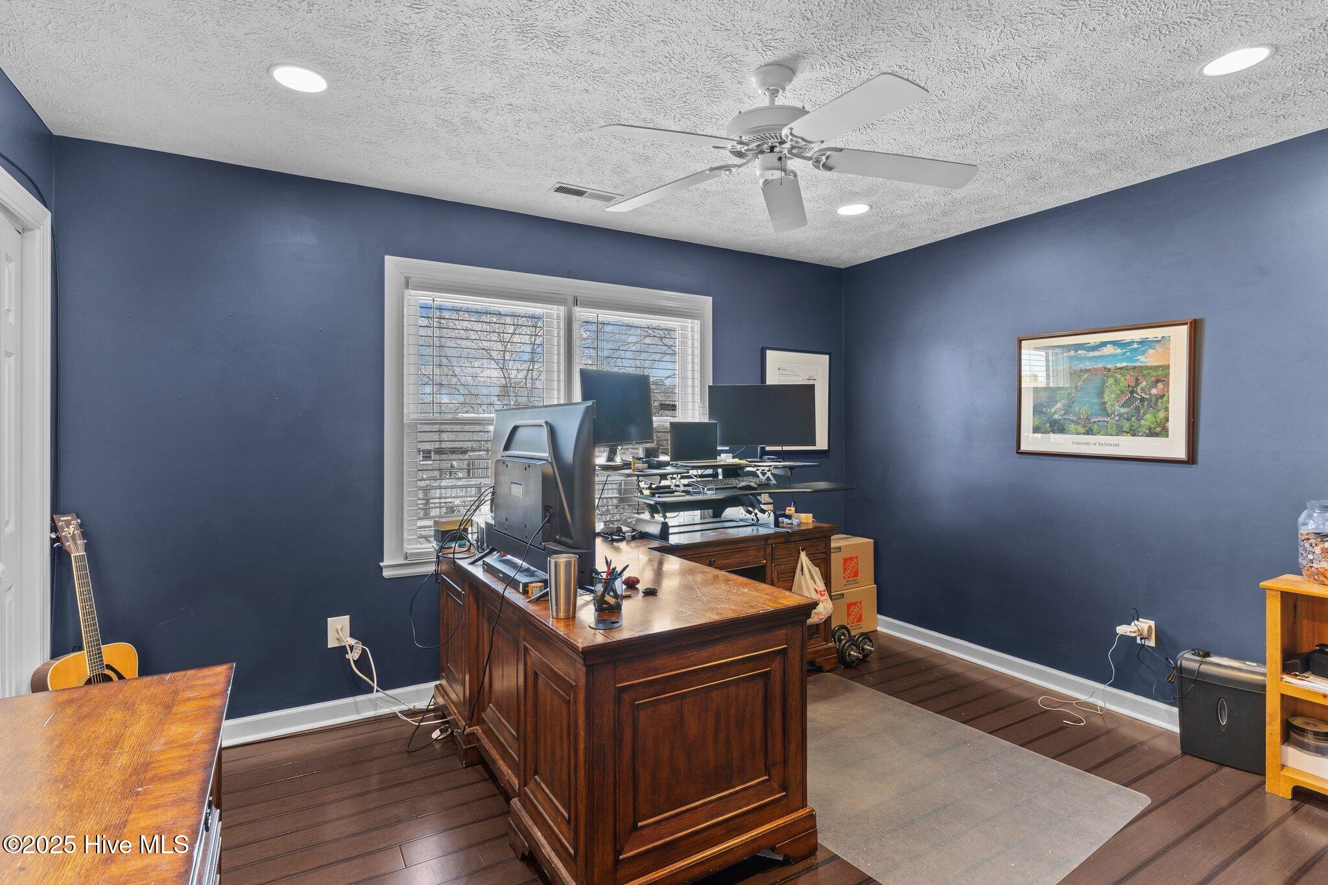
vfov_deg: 67.4
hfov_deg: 90.0
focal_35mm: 18
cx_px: 664
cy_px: 442
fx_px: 664
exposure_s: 2.5
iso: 100
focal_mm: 18
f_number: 9
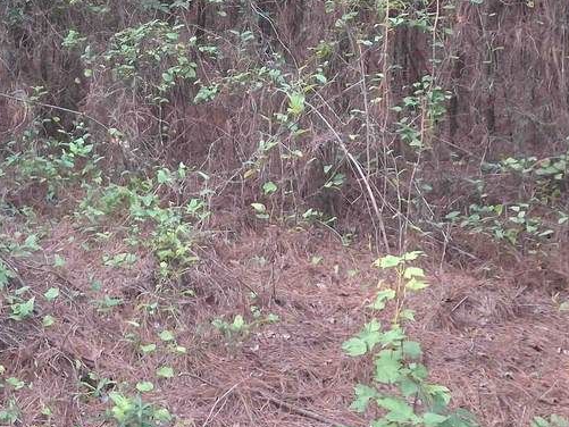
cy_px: 15
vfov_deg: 20.7
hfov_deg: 27.4
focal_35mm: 69
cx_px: 87
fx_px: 1134
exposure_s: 1/33
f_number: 1.8
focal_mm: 4
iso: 400
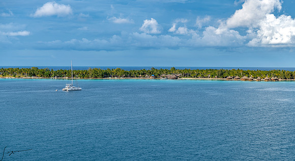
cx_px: 148
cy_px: 90
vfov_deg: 18.2
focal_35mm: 65
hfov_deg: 32.8
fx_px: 501
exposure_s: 1/125
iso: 125
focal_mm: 60
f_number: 7.1
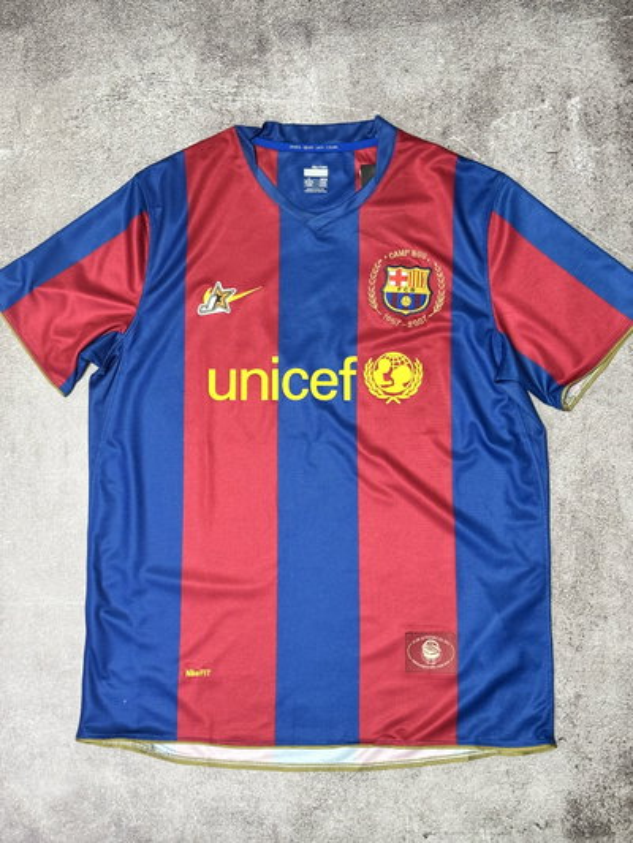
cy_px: 422
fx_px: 1267
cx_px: 316
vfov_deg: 36.8
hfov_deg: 28.0
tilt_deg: -84.9
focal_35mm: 52
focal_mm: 5.96
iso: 250
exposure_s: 1/33
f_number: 1.6
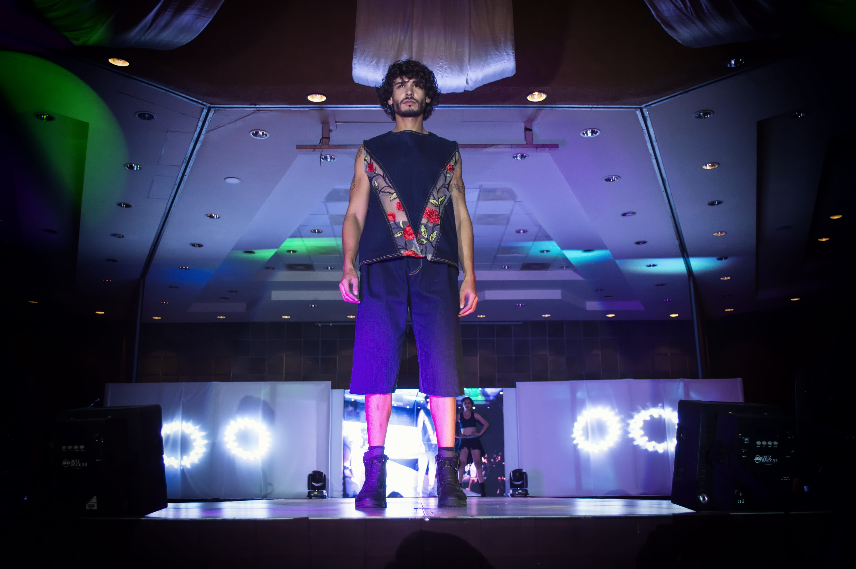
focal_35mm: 33
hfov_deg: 57.3
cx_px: 428
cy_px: 284
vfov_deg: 39.9
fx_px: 784
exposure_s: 1/40
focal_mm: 22
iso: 220
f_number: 4
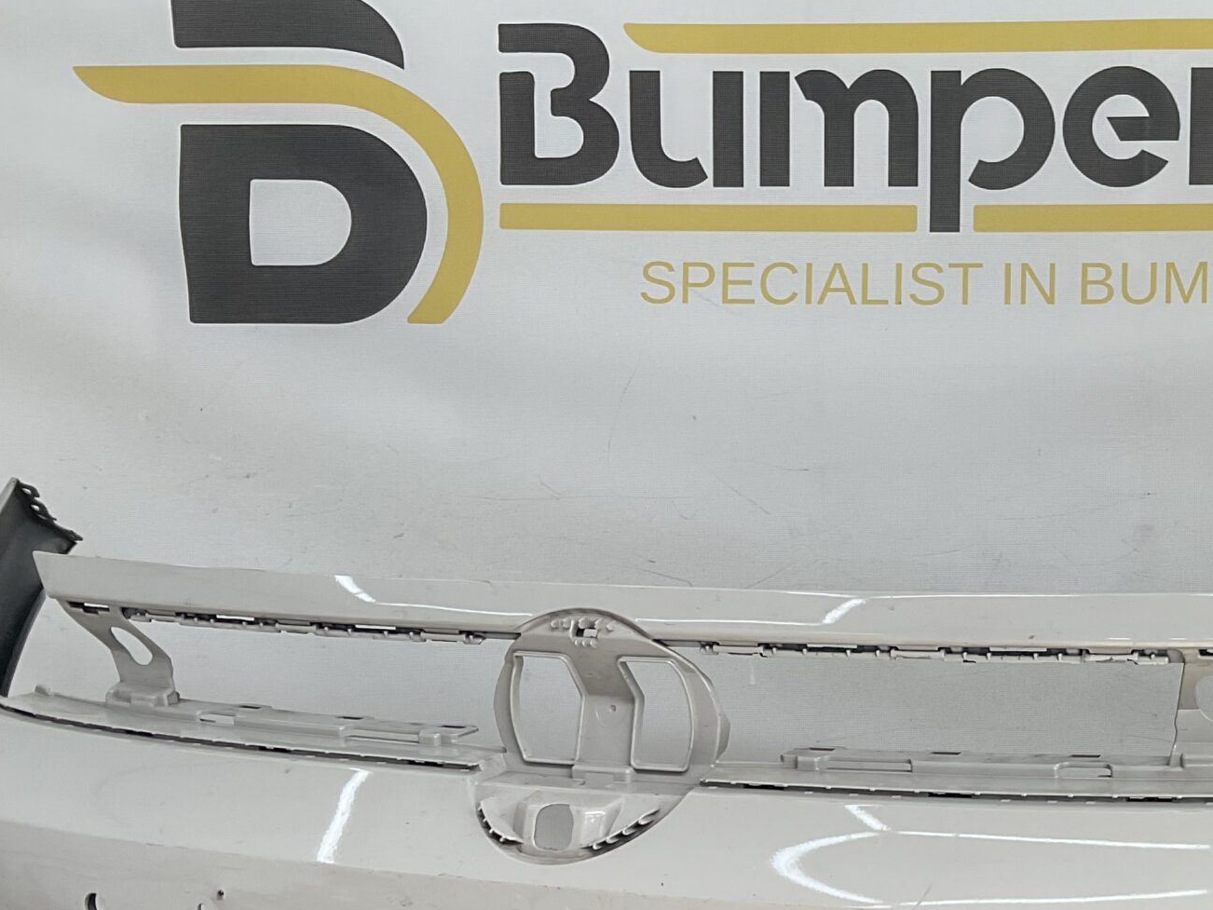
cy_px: 757
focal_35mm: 57
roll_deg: -1.4
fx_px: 1998
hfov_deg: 32.6
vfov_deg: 25.1
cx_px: 1007
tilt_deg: -9.1
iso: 16
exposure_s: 1/362
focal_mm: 3
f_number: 1.8
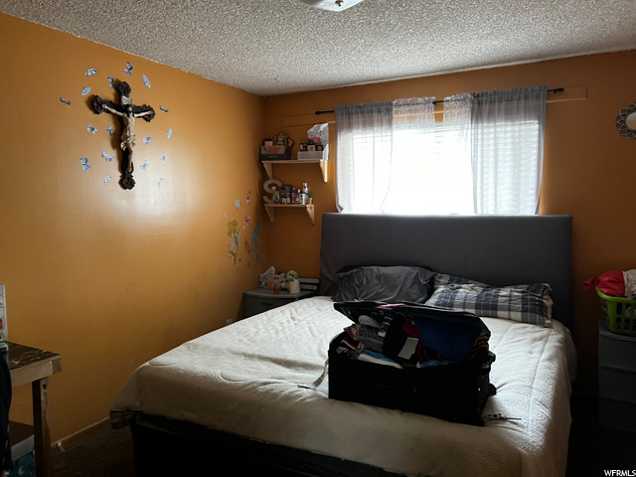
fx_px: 478
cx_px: 318
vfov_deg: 53.1
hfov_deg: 67.3
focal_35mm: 26
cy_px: 238
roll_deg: -0.3
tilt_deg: -5.4
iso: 400
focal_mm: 5.7
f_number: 1.5
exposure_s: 1/40
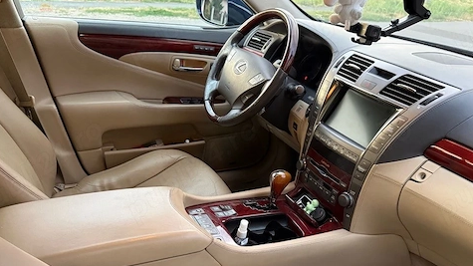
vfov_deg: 35.3
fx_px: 414
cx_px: 232
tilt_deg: -27.8
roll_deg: -4.9
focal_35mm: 33
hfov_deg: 59.5
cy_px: 175
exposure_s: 1/60
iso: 640
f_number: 1.78
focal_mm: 6.76
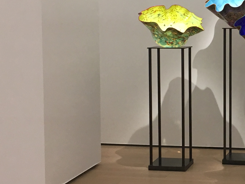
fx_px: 623
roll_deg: -0.2
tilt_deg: -5.1
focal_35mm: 88
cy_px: 64
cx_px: 220
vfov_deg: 16.8
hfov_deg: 21.7
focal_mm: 4.15
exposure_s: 1/33
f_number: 2.2
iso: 50
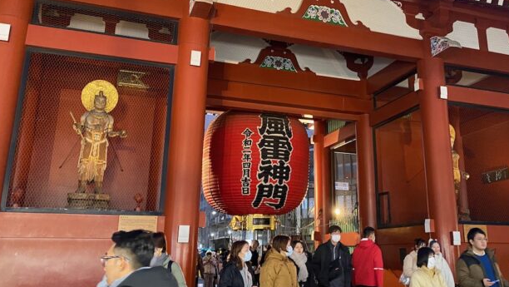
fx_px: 500
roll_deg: -0.2
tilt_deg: +16.3
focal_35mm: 37
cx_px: 308
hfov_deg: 53.6
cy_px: 104
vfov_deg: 31.9
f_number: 1.8
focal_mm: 4.25
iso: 500
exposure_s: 1/40
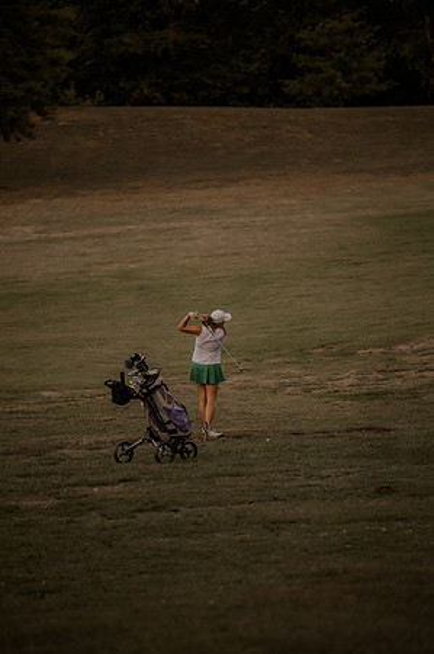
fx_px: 3625
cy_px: 327
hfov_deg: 6.9
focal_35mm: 200
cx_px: 217
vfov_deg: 10.3
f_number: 2.8
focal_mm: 200
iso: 1000
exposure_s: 1/2500
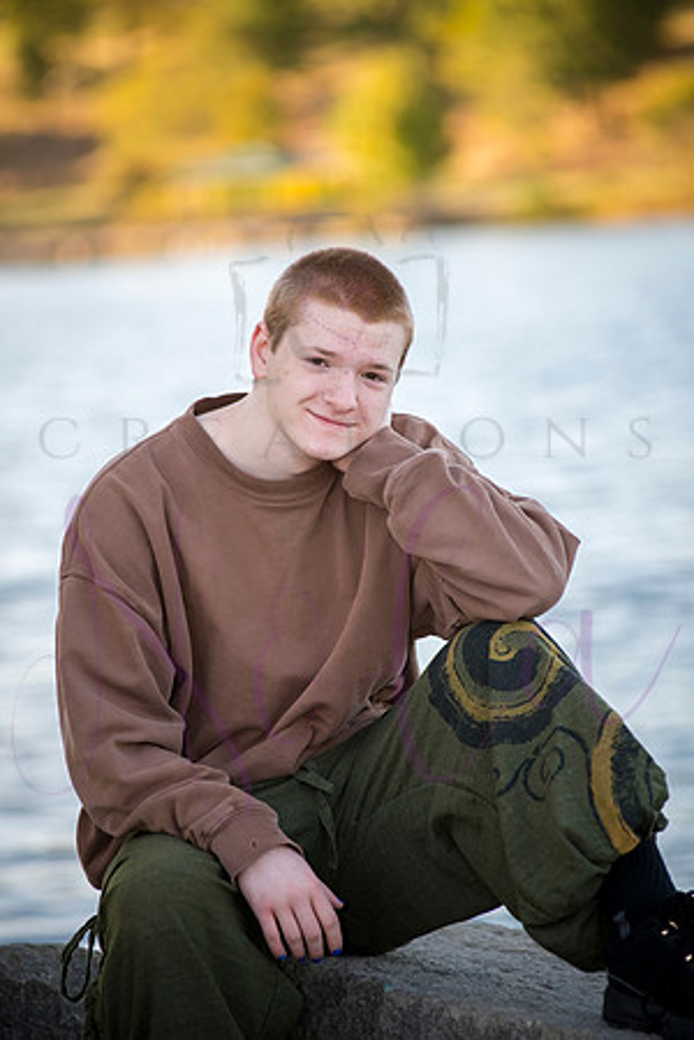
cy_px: 520
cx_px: 347
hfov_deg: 8.1
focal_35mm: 170
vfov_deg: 12.1
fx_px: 4915
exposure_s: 1/640
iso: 400
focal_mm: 170
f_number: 4
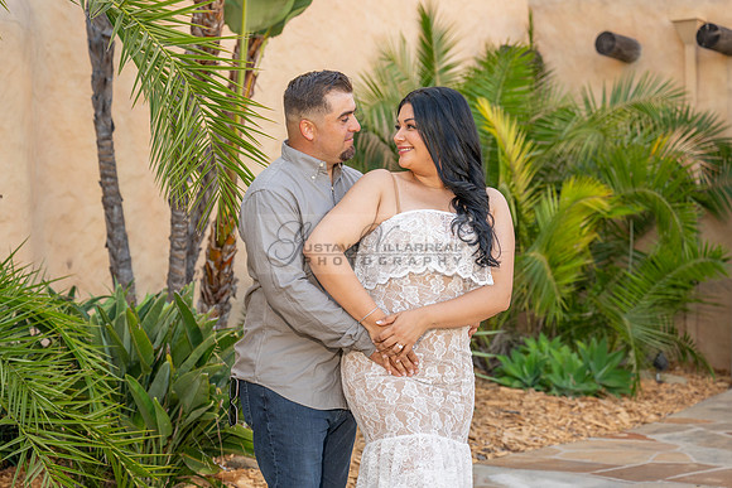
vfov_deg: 17.9
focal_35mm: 76
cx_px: 366
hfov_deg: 26.6
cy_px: 231
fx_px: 1547
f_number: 4
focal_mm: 70
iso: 200
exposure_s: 1/200
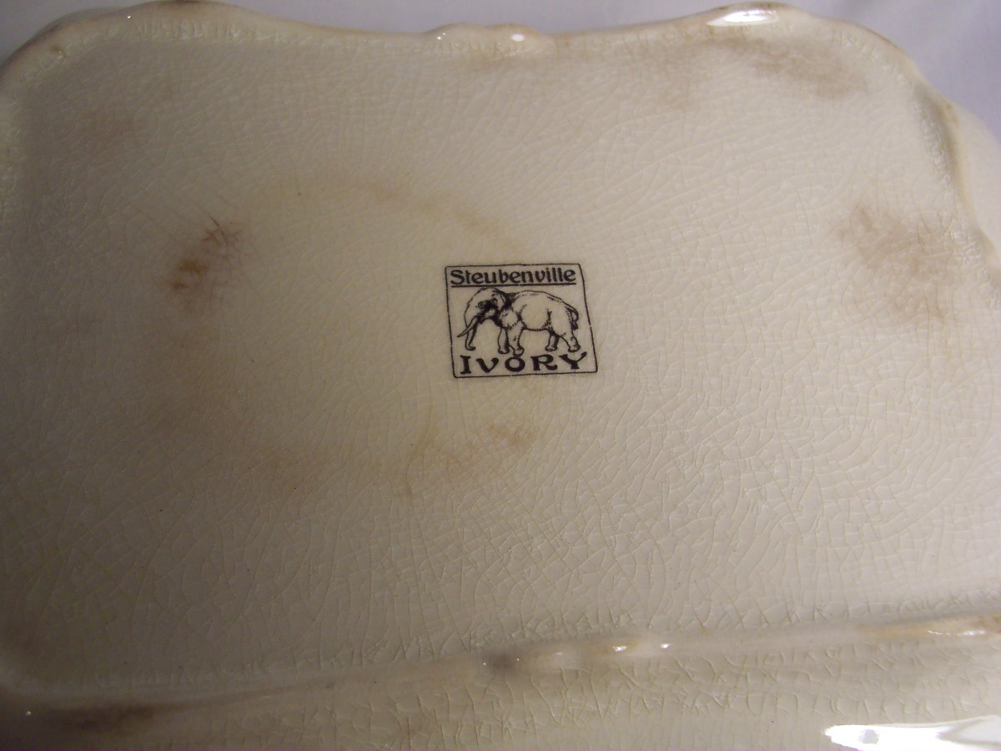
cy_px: 376
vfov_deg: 38.7
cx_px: 500
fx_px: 1070
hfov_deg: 50.1
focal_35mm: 37
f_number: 2.8
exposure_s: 1/125
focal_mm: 5.6
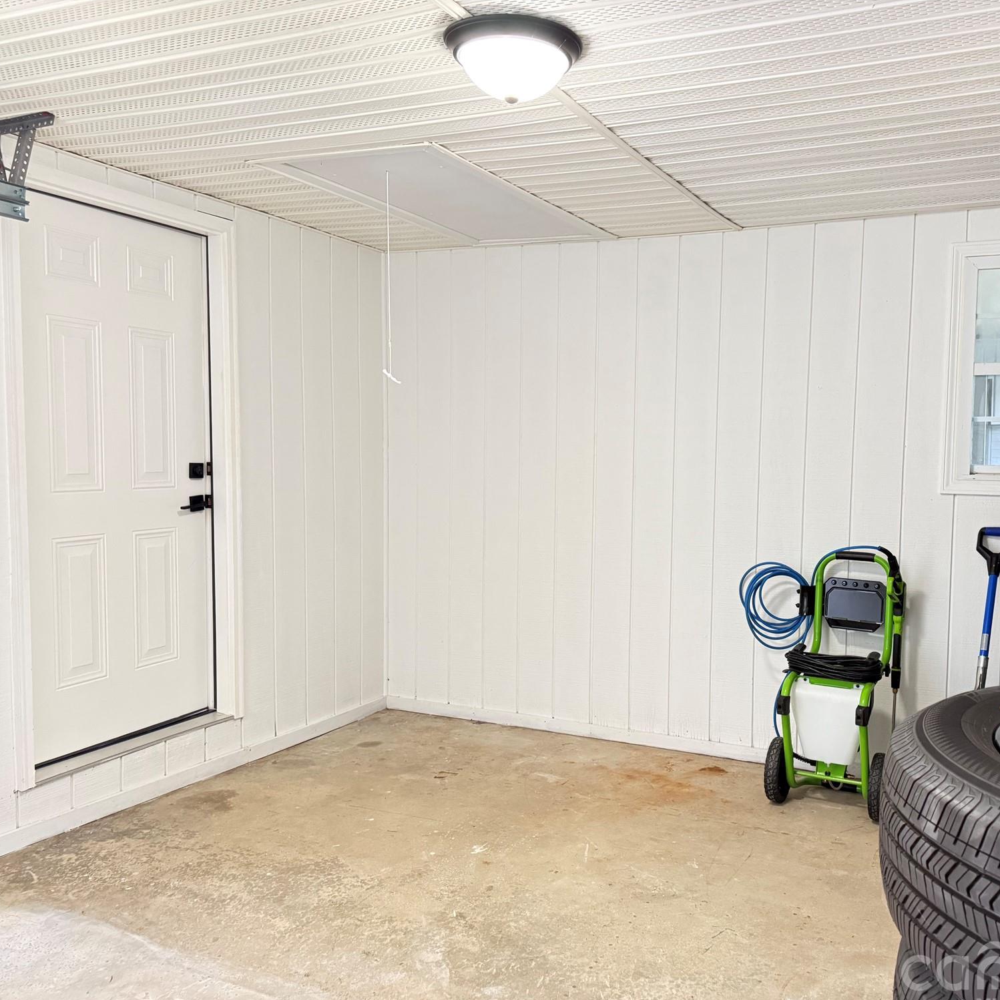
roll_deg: -0.4
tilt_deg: -3.9
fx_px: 948
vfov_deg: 55.6
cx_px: 619
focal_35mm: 29
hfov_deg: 55.0
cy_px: 511
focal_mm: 6.76
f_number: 1.78
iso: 800
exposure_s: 1/60
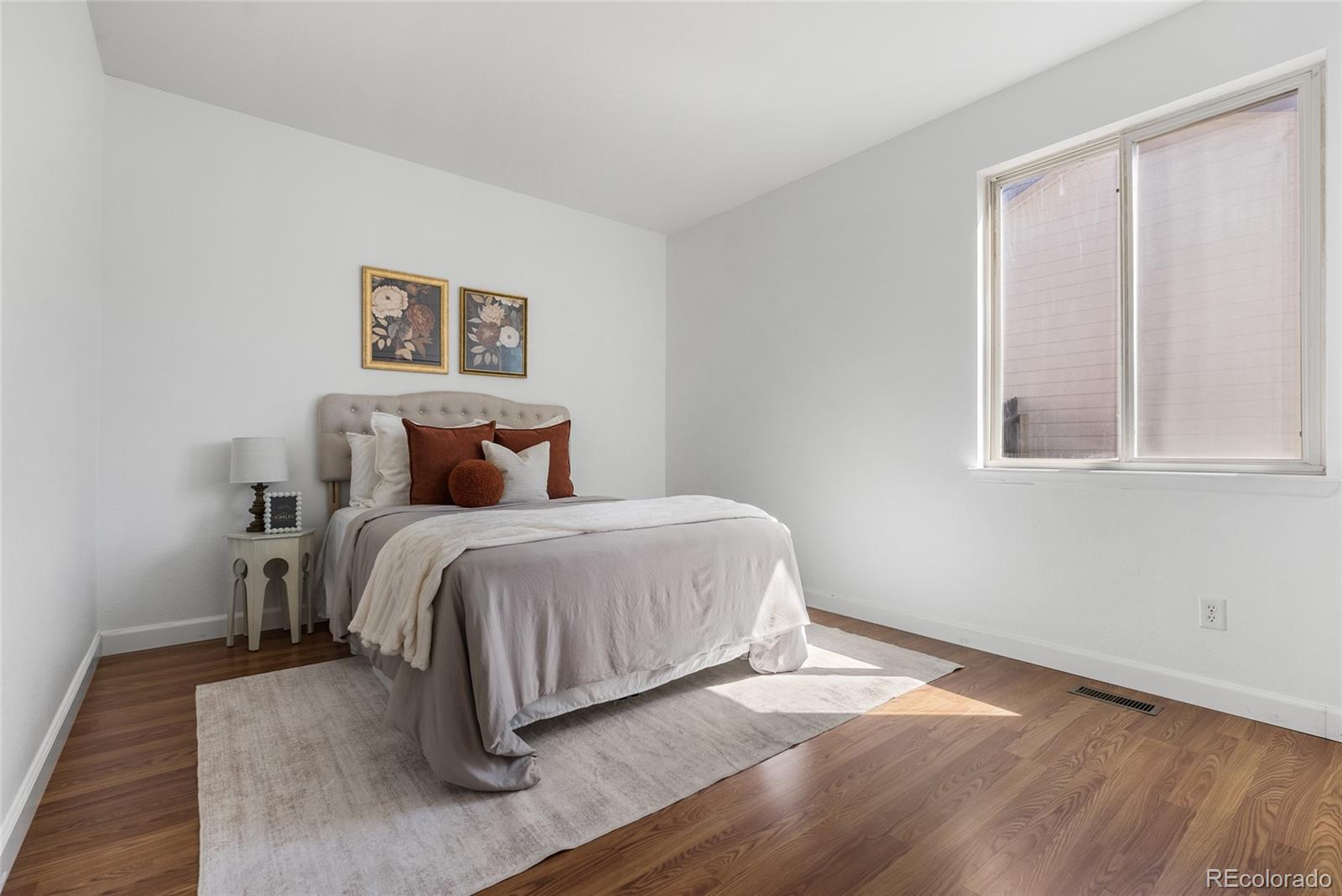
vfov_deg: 73.8
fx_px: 597
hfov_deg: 96.7
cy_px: 448
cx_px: 671
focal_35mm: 16
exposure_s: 1/20
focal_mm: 16
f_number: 8
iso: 200
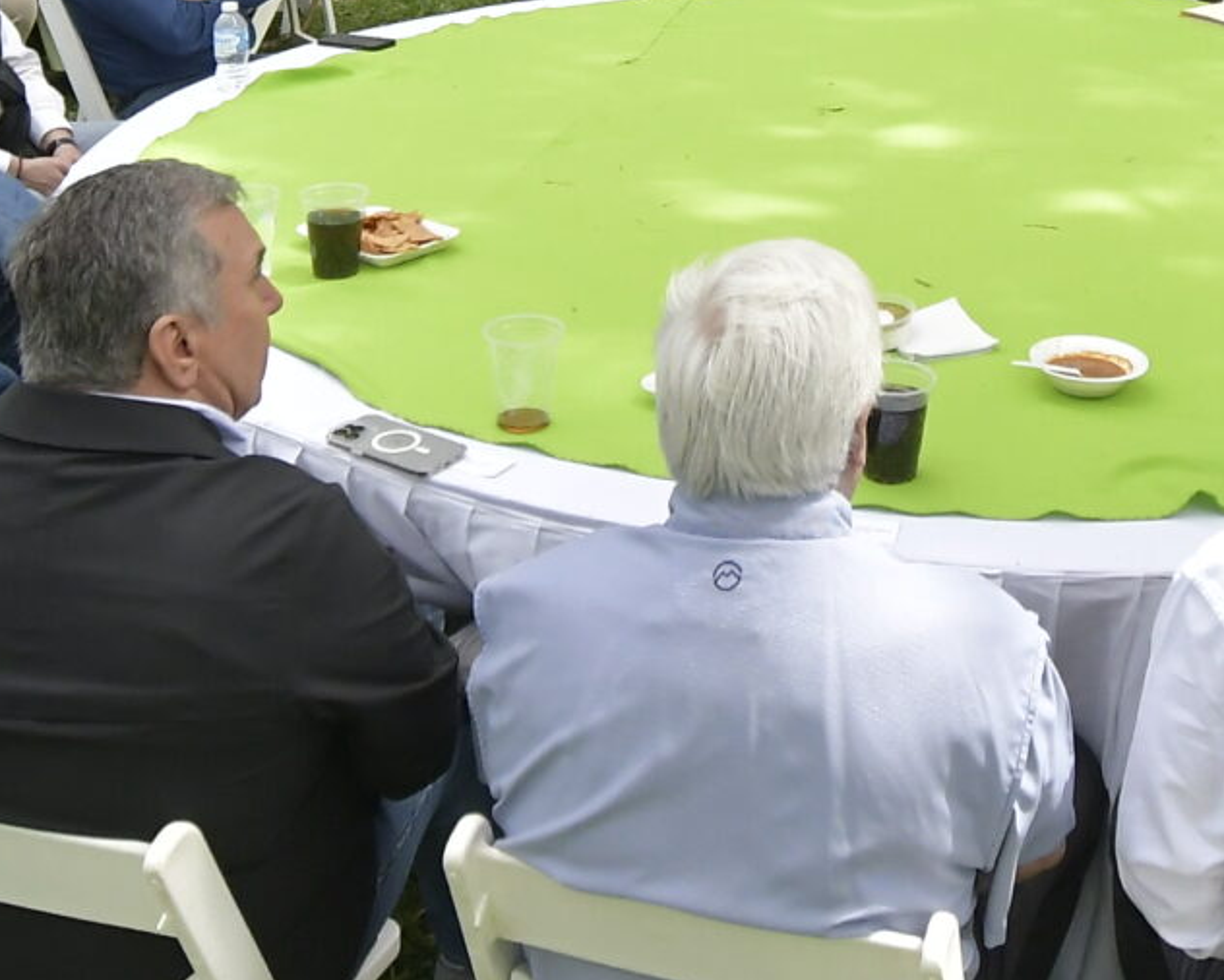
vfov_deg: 24.9
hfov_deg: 32.6
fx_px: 2066
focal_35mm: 57
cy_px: -90
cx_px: 868
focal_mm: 10
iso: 1000
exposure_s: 1/1600
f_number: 5
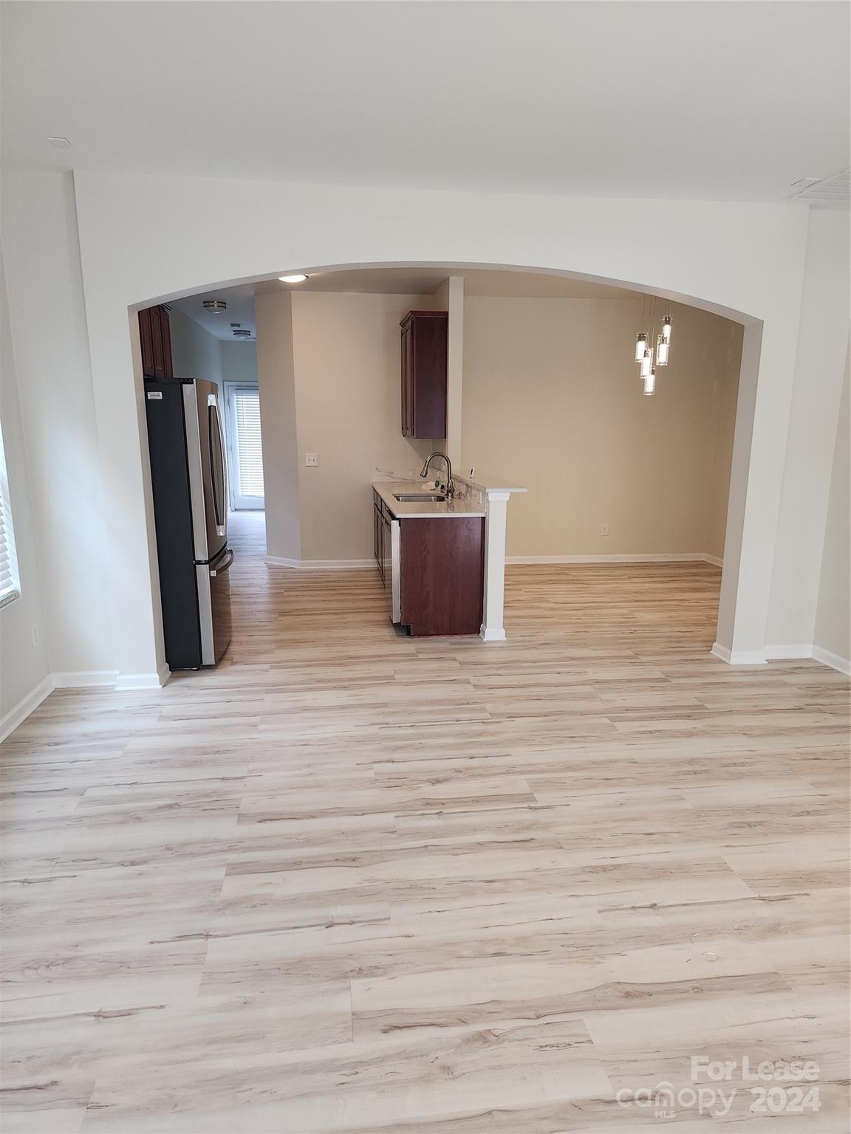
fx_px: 754
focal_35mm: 23
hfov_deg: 58.9
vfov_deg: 73.9
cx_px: 426
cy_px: 567
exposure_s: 1/60
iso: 50
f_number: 1.8
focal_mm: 6.4
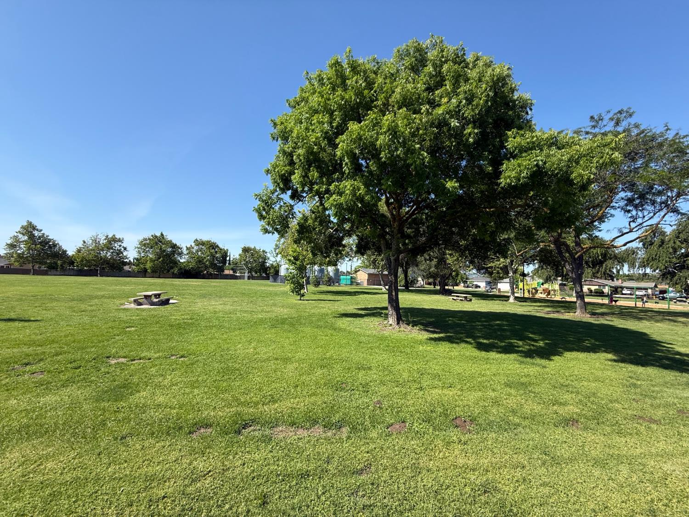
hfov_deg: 102.1
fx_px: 279
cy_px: 258
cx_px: 344
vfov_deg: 85.7
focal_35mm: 14
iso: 50
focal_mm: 2.22
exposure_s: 1/1001
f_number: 2.2
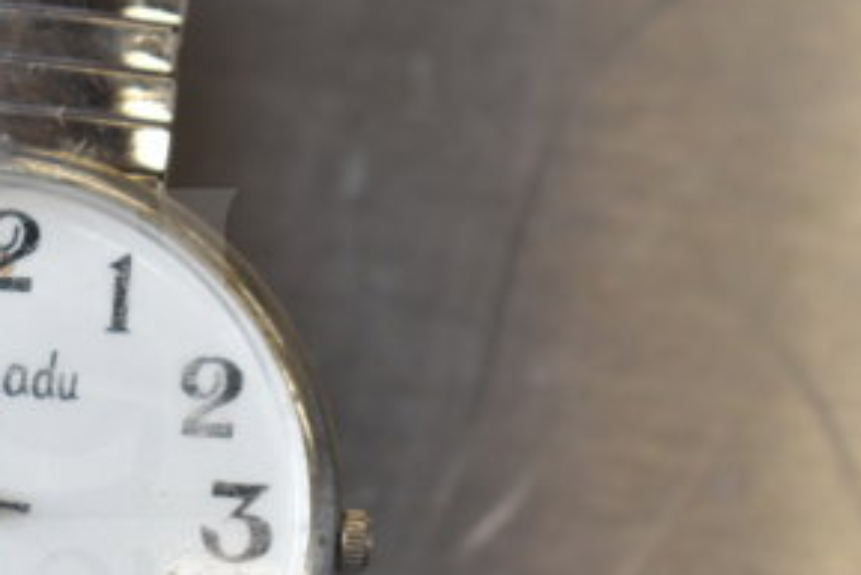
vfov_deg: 7.9
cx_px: -33
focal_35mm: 174
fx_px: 4165
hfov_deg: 11.7
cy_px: 425
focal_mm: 55
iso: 900
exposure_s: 1/100
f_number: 5.6
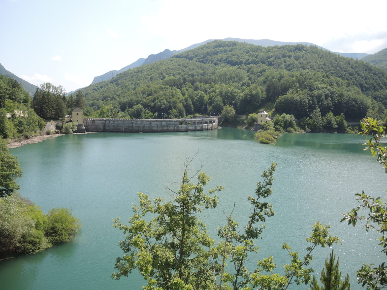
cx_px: 194
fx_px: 313
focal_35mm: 28
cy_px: 145
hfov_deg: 63.4
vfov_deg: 49.7
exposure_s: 1/1250
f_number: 2.2
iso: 80
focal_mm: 6
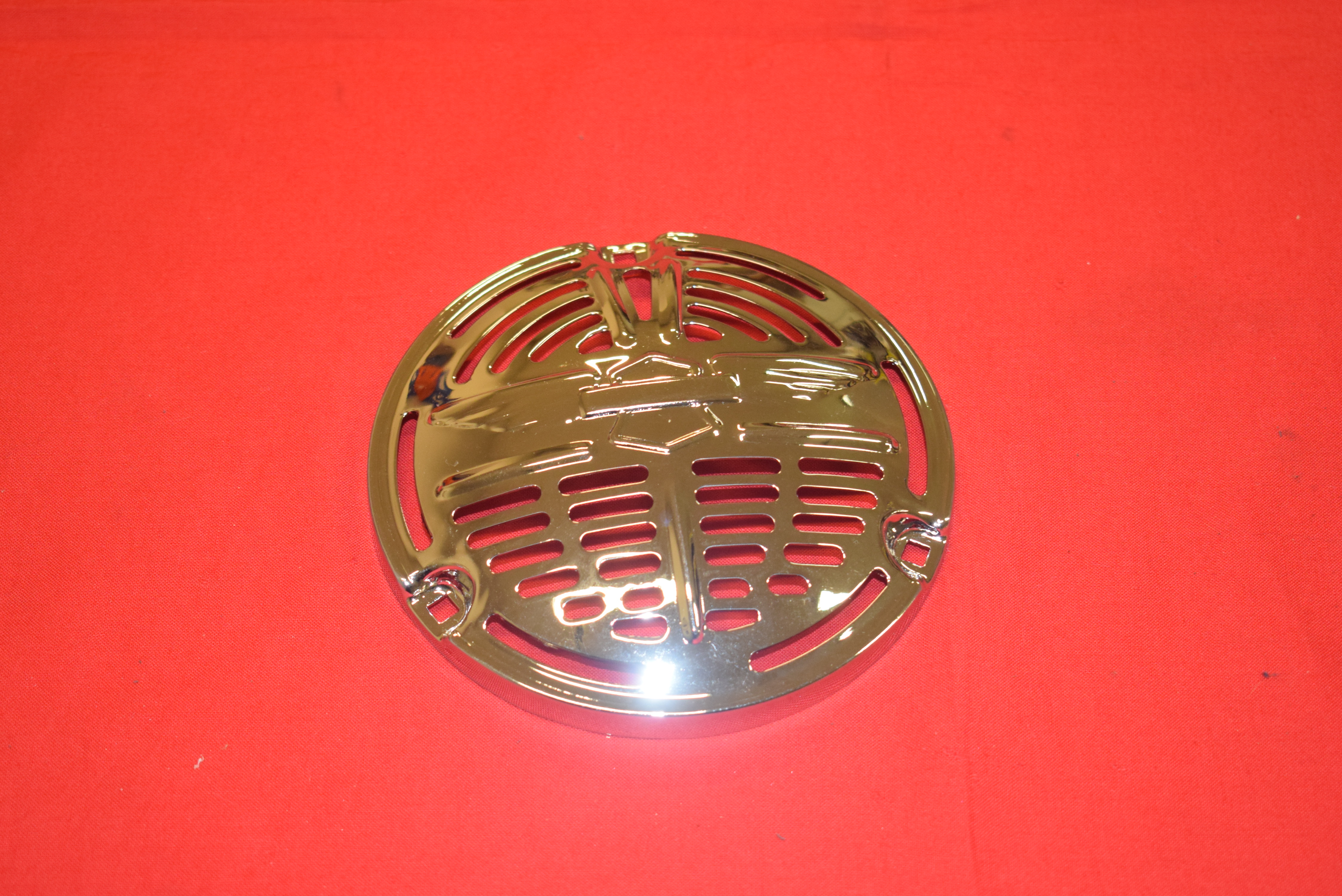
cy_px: 448
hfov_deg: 28.1
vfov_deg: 18.9
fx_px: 2685
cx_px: 671
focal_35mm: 72
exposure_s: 1/80
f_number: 5.3
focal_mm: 48
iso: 1250
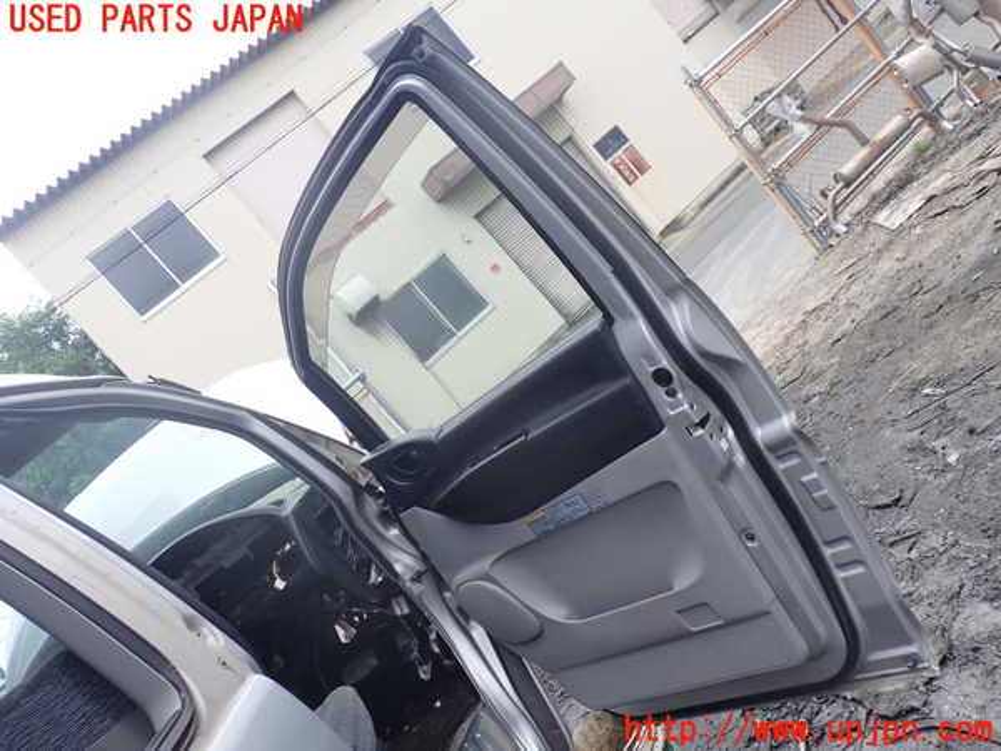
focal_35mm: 30
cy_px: 376
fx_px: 868
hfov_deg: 60.0
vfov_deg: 46.8
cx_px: 500
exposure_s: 1/160
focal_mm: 5.4
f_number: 3.2
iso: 100
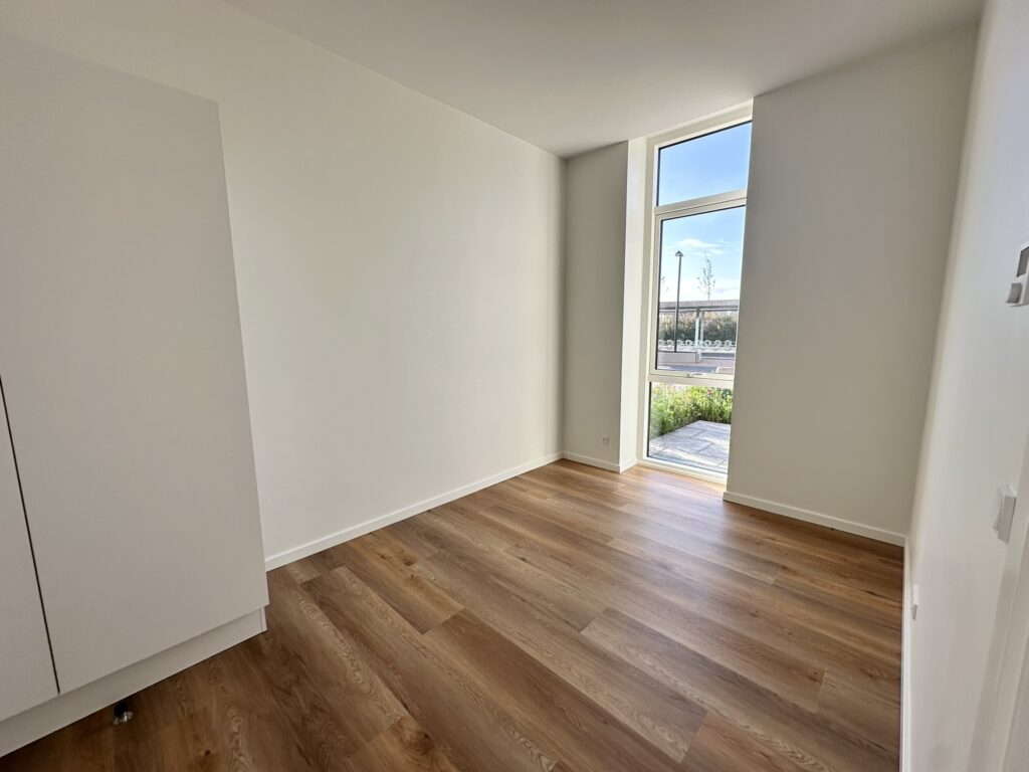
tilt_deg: -8.1
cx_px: 514
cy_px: 386
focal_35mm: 14
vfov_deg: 85.7
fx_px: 416
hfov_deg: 102.1
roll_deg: +0.4
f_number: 2.2
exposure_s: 1/232
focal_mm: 2.22
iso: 40
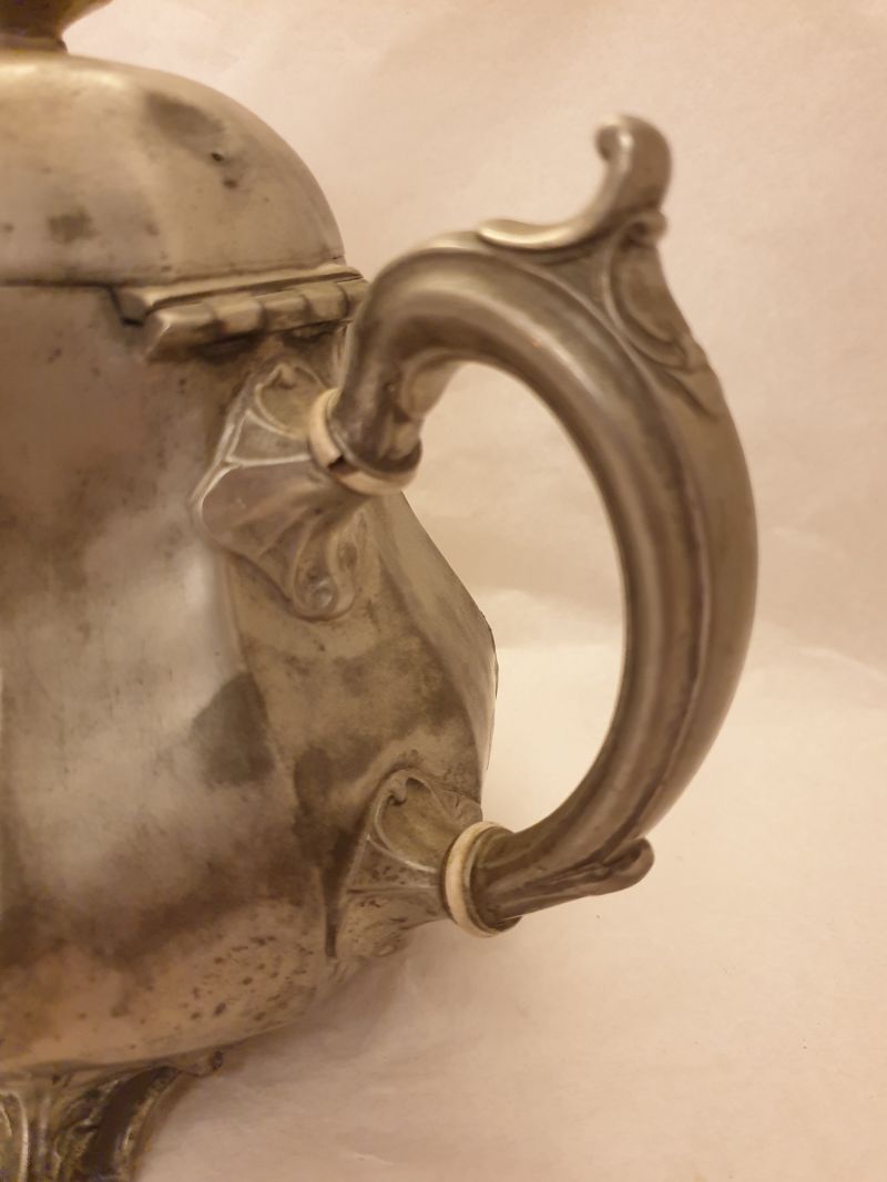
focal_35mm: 26
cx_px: 444
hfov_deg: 53.1
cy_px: 591
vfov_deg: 67.3
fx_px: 888
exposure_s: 1/50
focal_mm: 4.3
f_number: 1.5
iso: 400
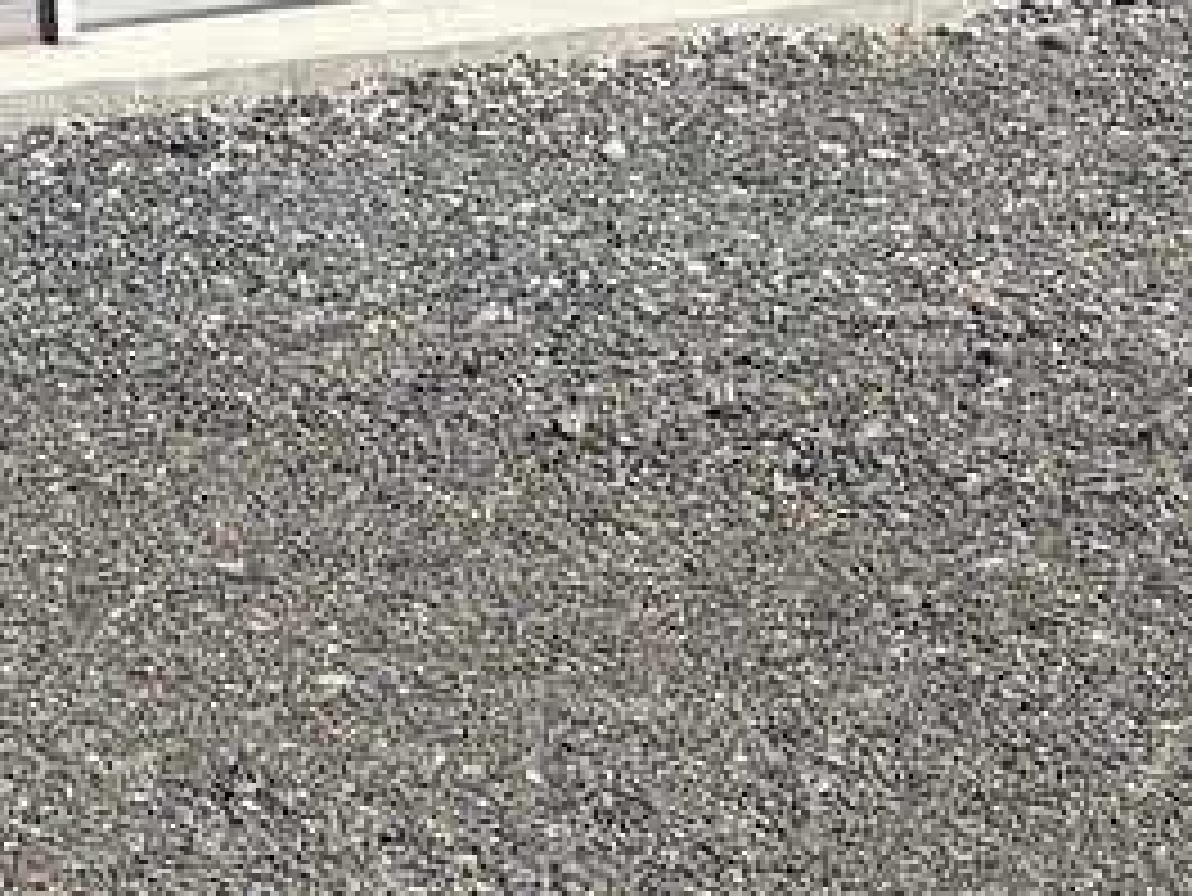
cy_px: -1022
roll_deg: +1.8
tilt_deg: +2.5
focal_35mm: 157
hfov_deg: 10.4
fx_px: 5409
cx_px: -1916
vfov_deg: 8.8
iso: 50
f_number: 1.6
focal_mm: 5.96
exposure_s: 1/4065
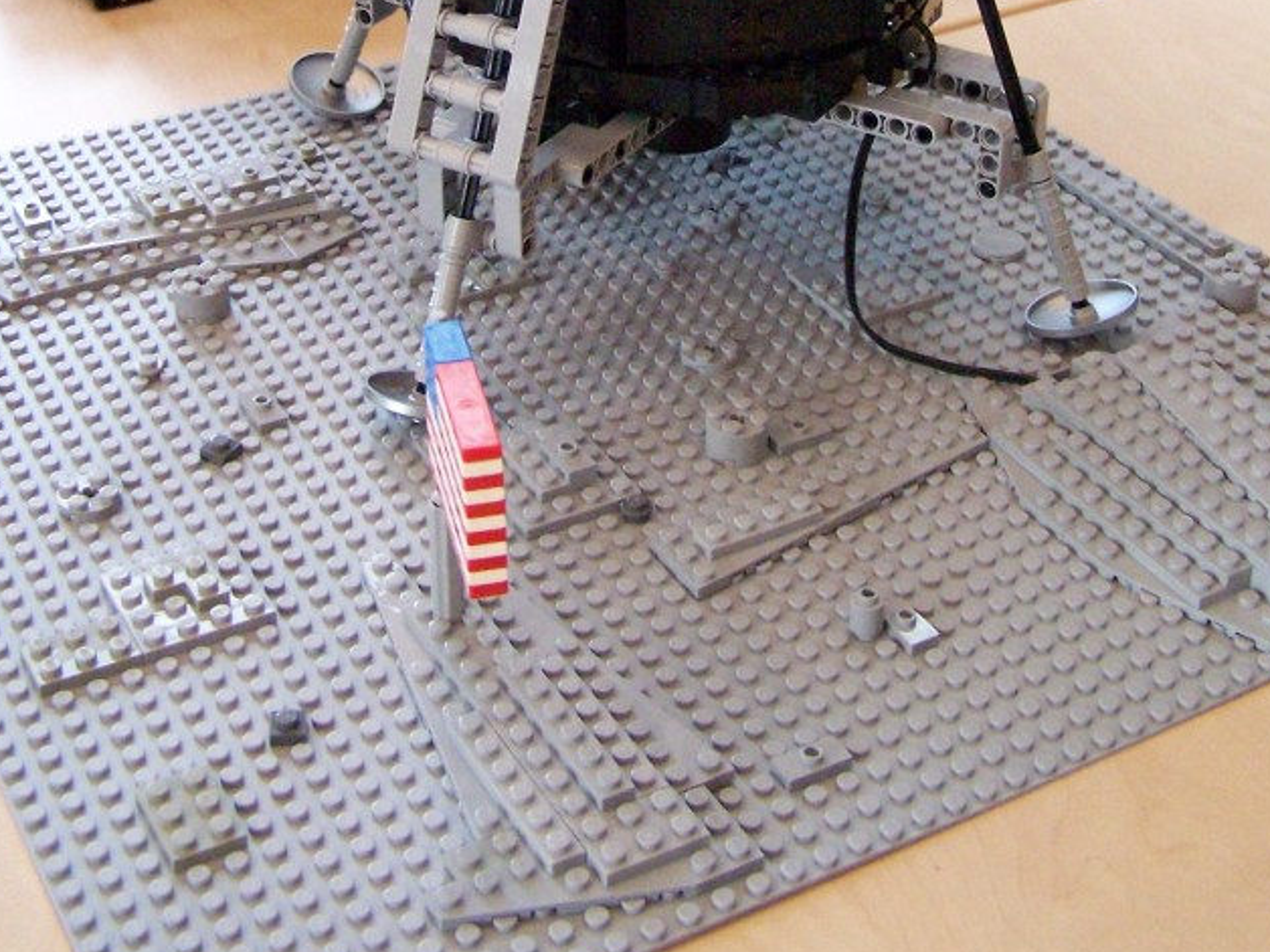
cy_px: 40
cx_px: 651
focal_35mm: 62
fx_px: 2275
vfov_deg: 22.9
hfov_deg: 31.2
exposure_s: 1/180
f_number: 2.8
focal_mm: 6.3
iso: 400
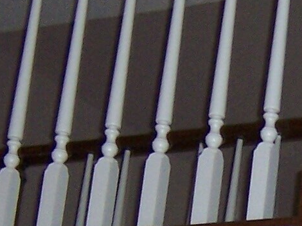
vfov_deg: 8.1
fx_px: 1578
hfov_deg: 10.7
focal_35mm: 181
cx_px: 371
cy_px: 306
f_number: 2.8
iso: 140
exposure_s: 1/60
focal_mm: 5.5
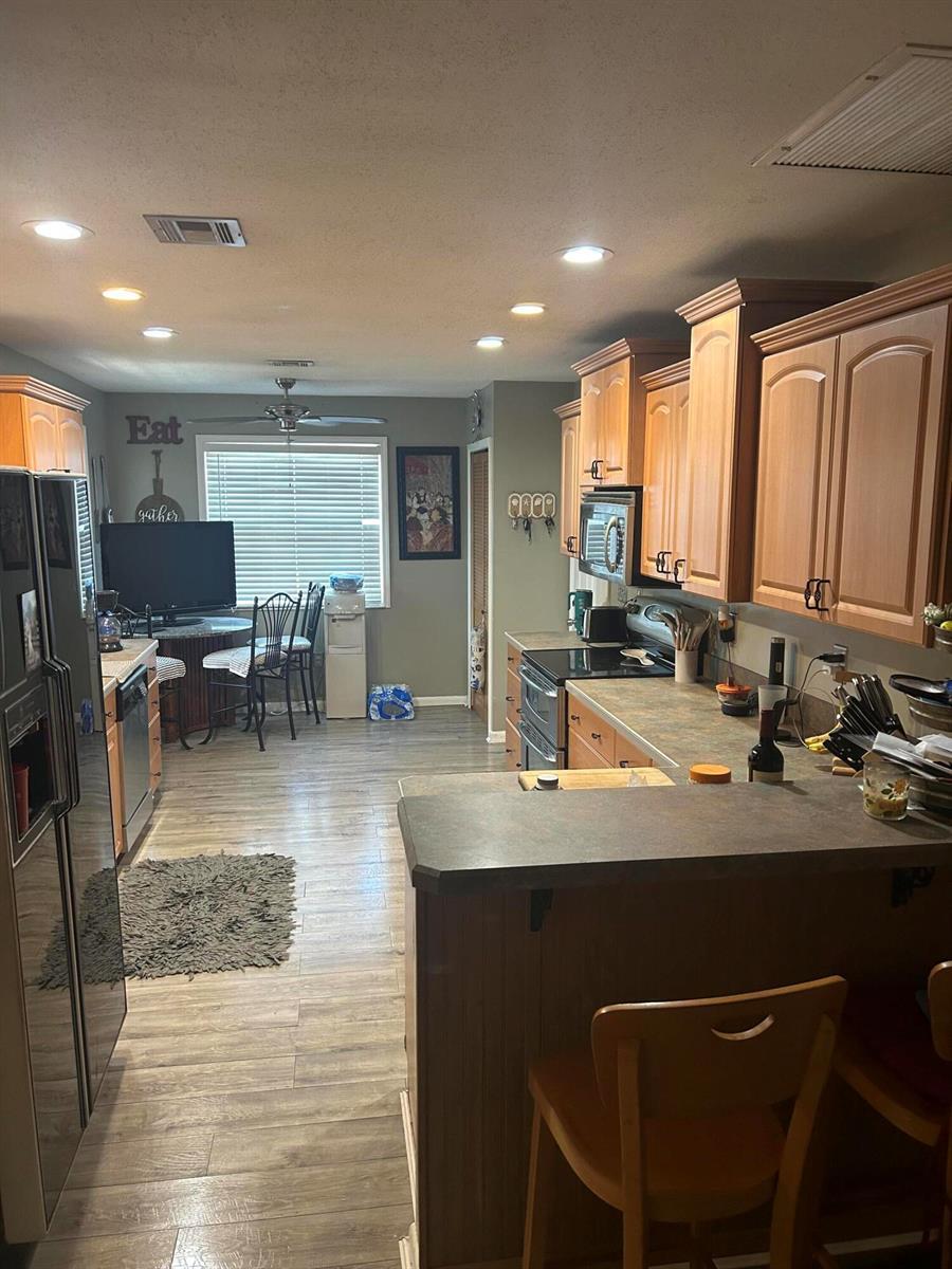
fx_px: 953
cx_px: 476
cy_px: 634
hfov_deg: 53.1
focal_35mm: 26
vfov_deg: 67.3
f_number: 1.5
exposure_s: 1/60
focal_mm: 5.7
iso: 250
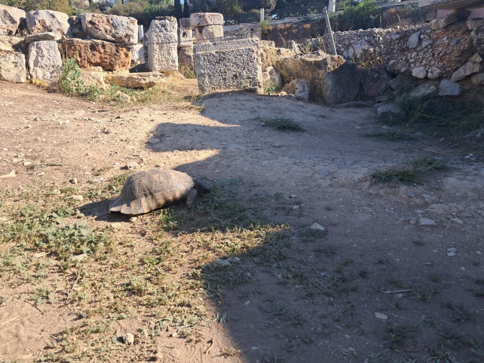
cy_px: 182
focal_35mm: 27
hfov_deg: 65.3
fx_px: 378
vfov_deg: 51.4
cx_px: 242
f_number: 1.8
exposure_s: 1/362
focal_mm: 4
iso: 50
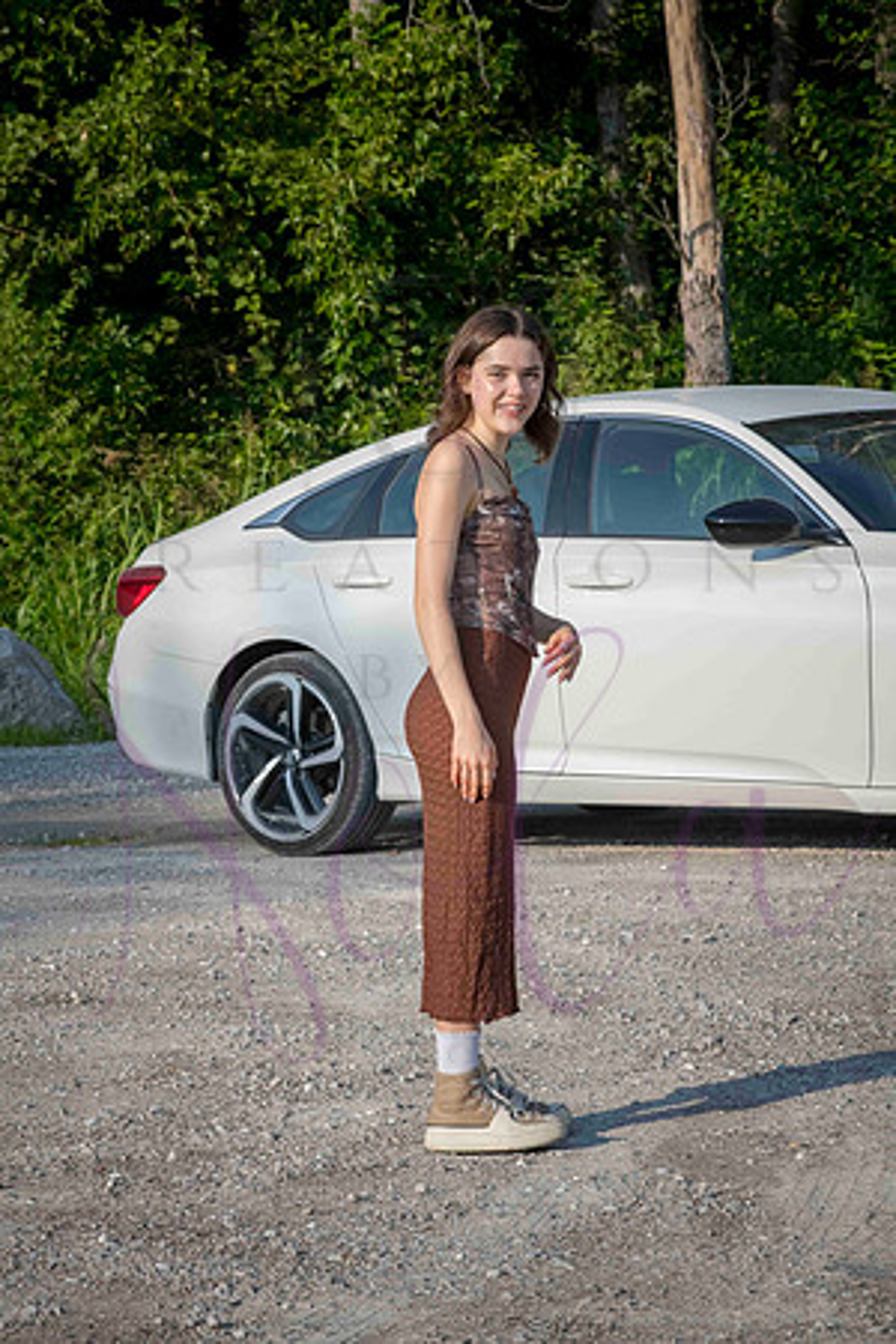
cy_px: 672
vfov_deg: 17.1
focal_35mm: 120
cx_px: 448
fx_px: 4480
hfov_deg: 11.4
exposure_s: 1/320
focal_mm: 120
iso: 400
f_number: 14
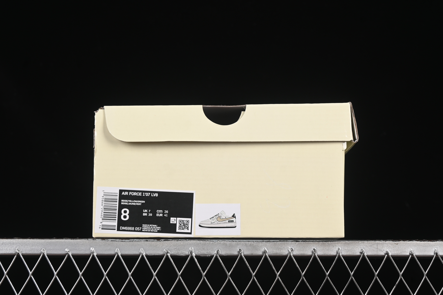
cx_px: 222
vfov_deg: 18.2
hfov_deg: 27.0
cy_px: 148
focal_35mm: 75
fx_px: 923
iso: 160
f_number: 8
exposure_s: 1/80
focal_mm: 50
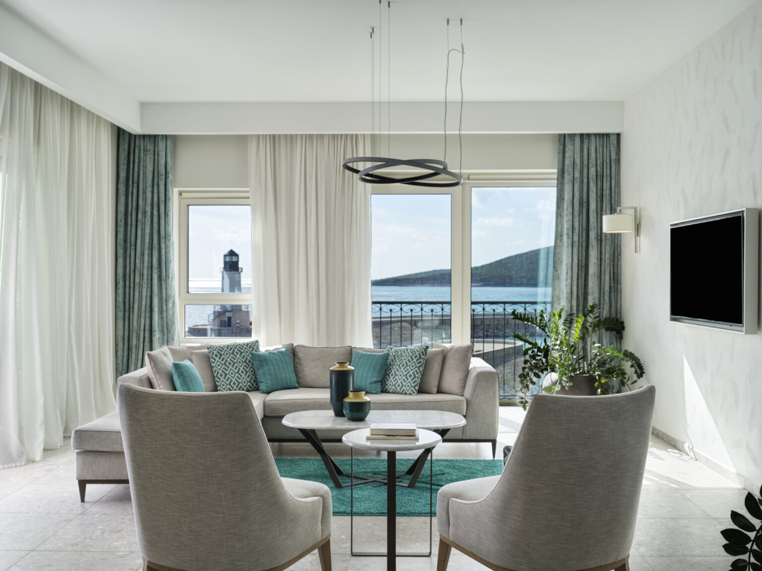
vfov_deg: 40.7
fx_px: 770
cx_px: 381
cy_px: 286
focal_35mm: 35
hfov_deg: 52.6
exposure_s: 1/10
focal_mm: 45
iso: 200
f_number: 11
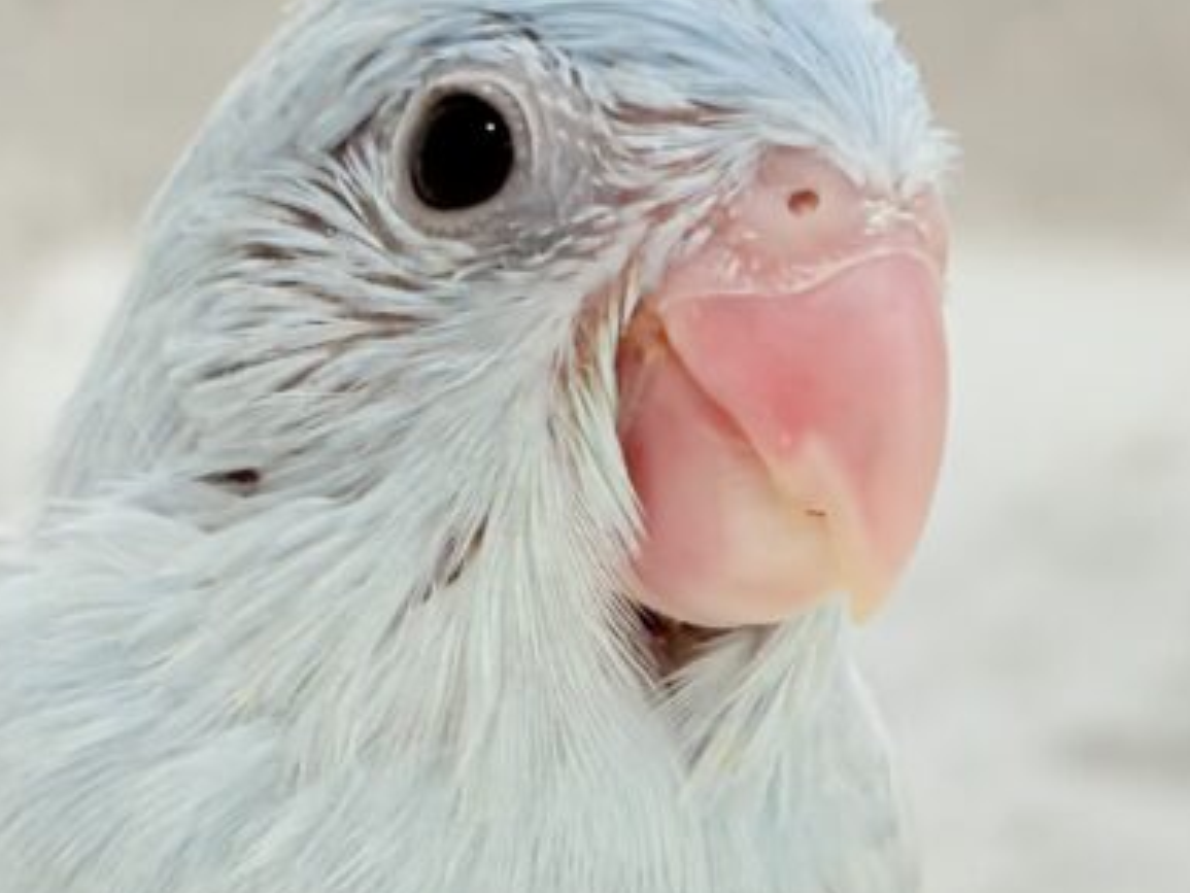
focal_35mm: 162
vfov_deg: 9.1
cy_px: 745
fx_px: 5571
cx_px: 692
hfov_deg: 12.2
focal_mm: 5.96
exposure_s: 1/100
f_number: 1.6
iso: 64
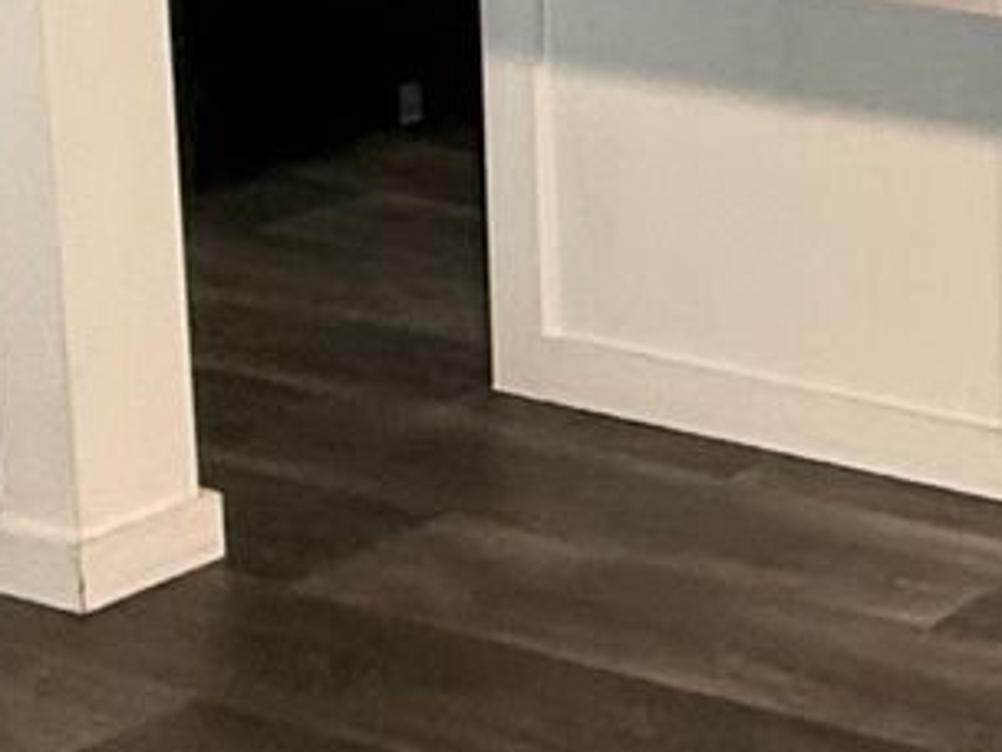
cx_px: 2202
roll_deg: -3.7
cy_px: -261
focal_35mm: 92
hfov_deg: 15.3
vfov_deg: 15.2
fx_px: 2663
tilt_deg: -7.0
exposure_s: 1/82
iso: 320
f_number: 2.2
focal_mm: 2.22
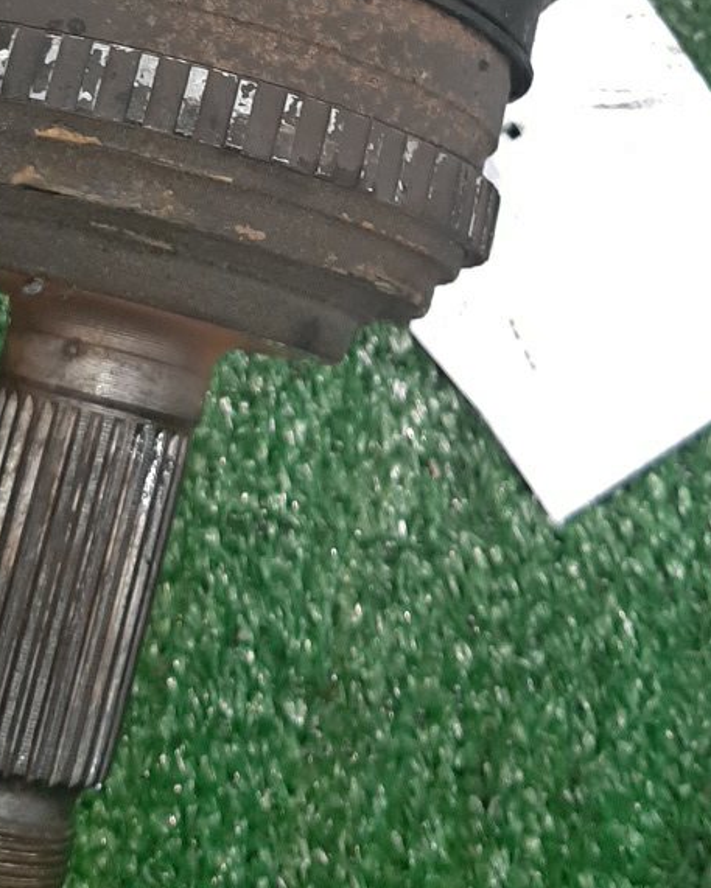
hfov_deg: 23.8
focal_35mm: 64
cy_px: -58
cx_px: 244
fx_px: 1683
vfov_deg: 27.4
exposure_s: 1/50
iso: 88
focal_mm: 3.93
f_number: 1.7
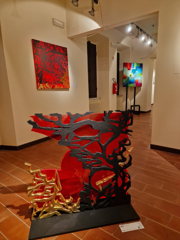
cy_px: 120
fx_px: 159
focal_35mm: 23
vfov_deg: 73.9
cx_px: 90
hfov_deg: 58.9
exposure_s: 1/100
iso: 500
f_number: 1.8
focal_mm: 6.4
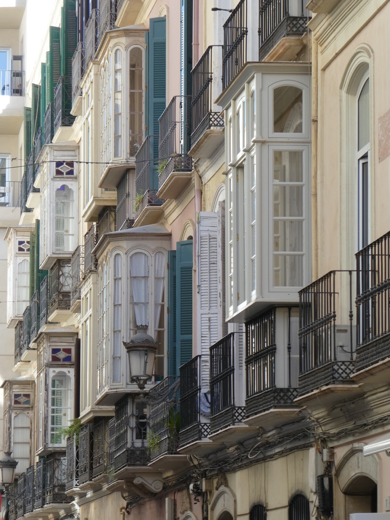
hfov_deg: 7.4
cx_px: 195
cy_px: 260
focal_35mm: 200
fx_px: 3006
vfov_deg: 9.9
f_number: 5.6
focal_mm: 35.8
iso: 125
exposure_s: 1/80
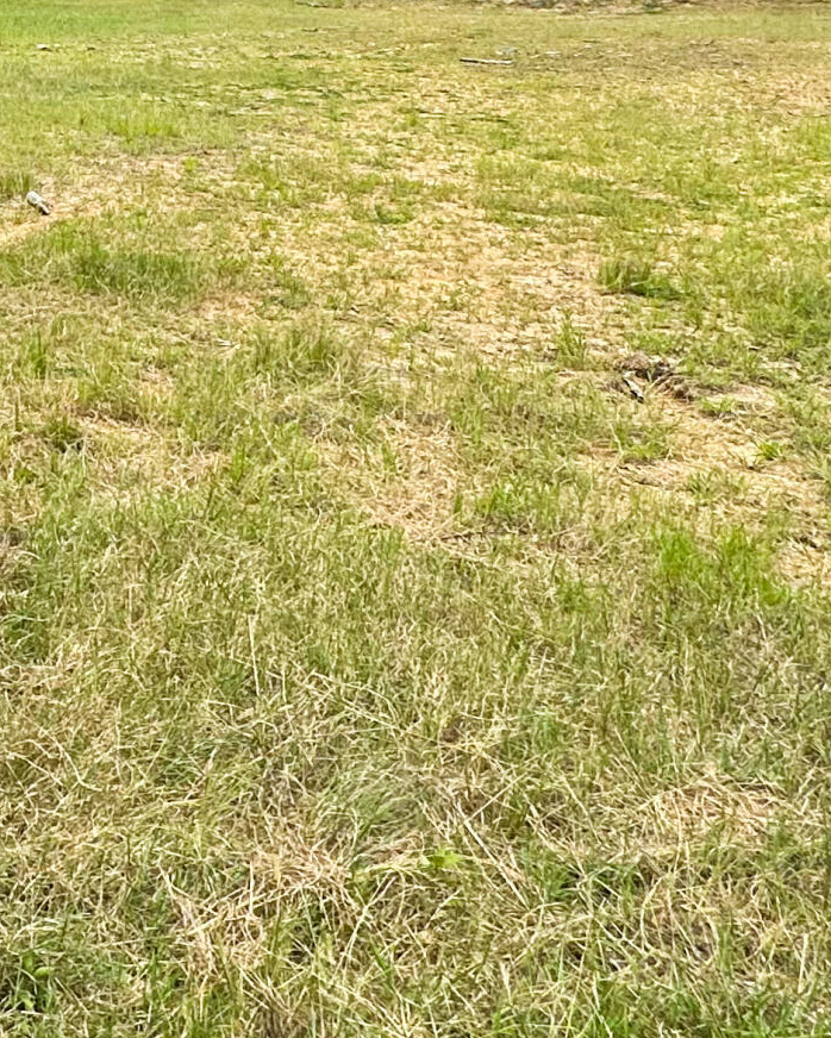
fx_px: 1444
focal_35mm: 47
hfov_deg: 26.6
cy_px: -63
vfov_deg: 34.8
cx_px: -276
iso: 40
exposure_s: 1/800
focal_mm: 2.22
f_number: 2.2
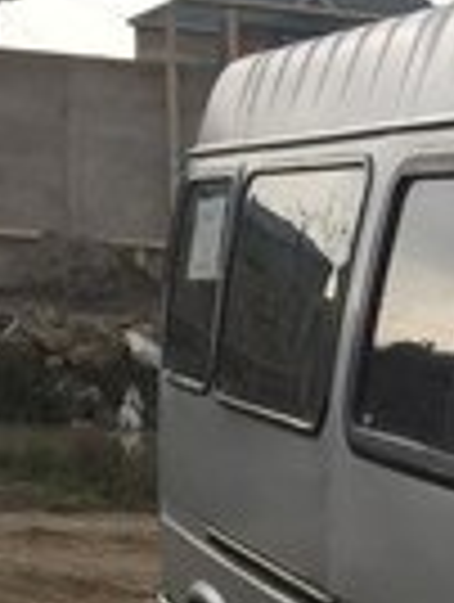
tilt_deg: -15.4
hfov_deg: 13.0
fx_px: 1865
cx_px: 724
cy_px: 828
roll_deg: -4.7
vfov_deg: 17.0
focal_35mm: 107
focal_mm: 4.15
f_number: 2.2
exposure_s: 1/824
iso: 32
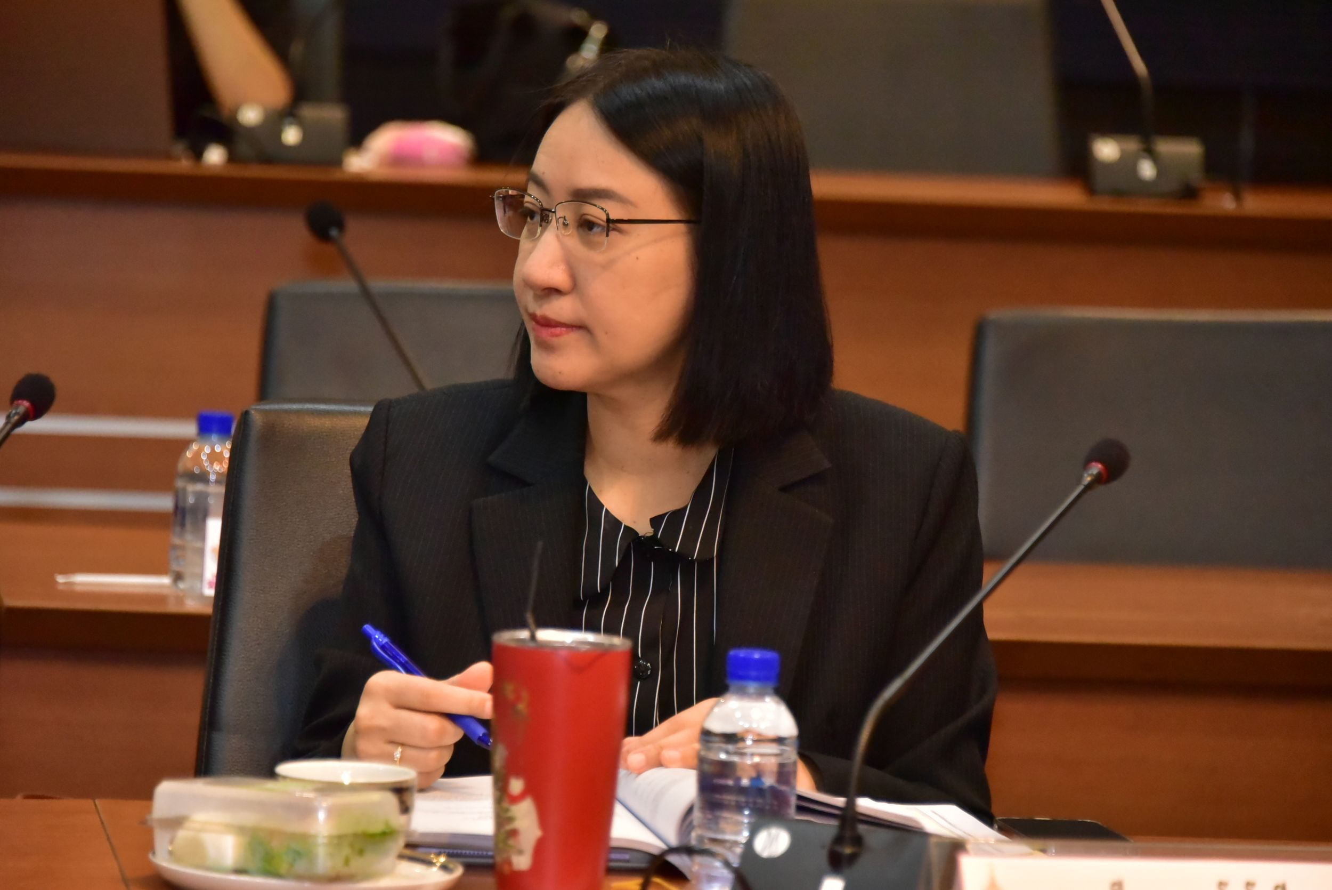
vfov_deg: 6.9
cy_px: 445
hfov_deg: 10.3
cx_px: 666
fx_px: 7403
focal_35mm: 200
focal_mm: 200
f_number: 5.6
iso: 8000
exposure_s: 1/200
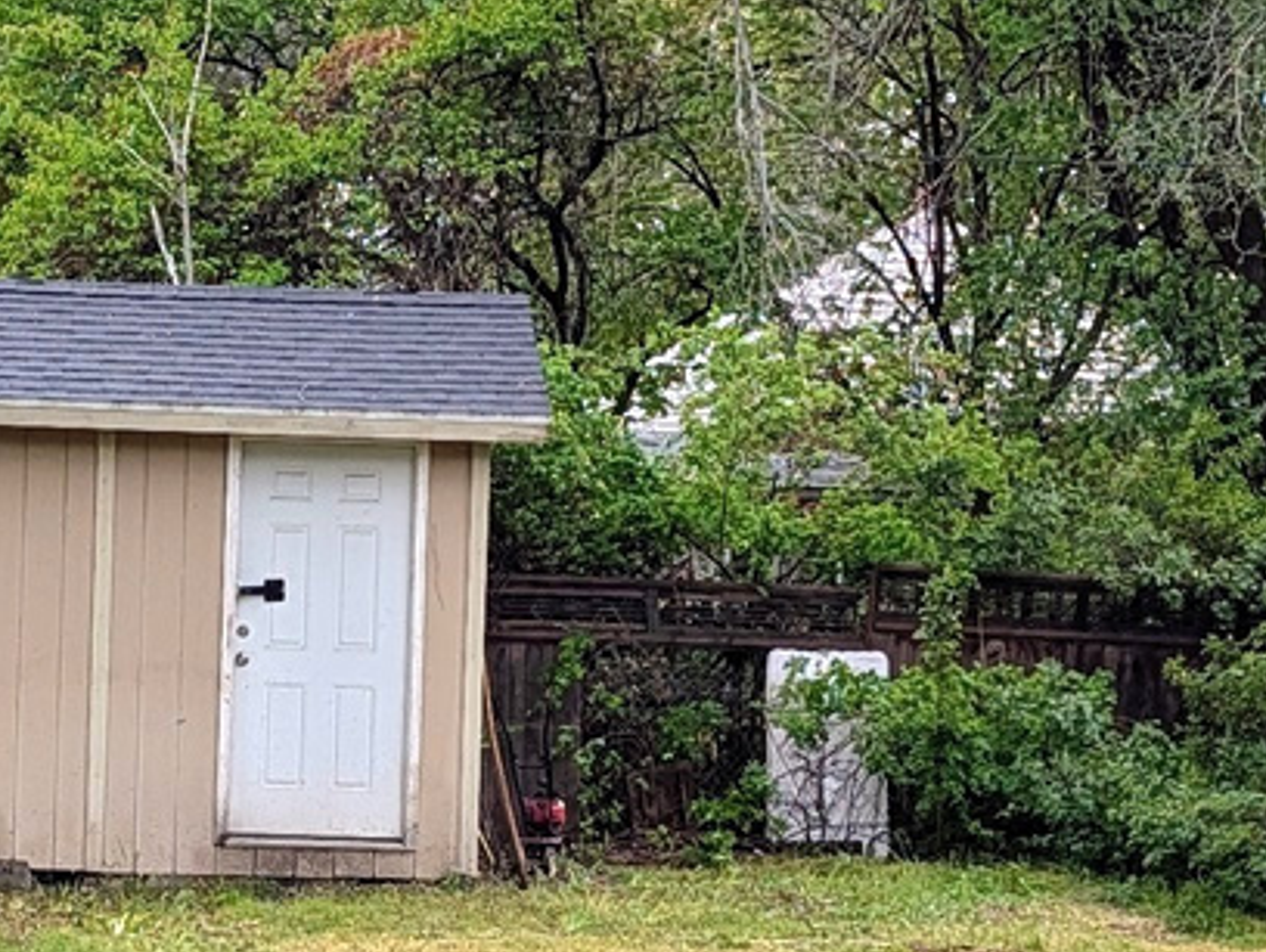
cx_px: 270
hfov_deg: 16.3
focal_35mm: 120
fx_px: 4394
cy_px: 586
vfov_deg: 12.4
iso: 23
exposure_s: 1/438
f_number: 1.68
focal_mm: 6.9
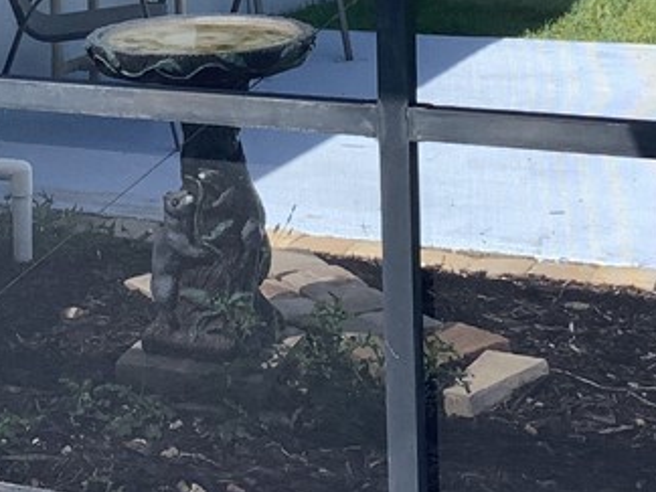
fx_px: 1857
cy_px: -85
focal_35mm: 98
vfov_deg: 14.6
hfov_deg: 19.9
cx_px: 182
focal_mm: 3.3
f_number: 2.4
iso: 25
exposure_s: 1/721
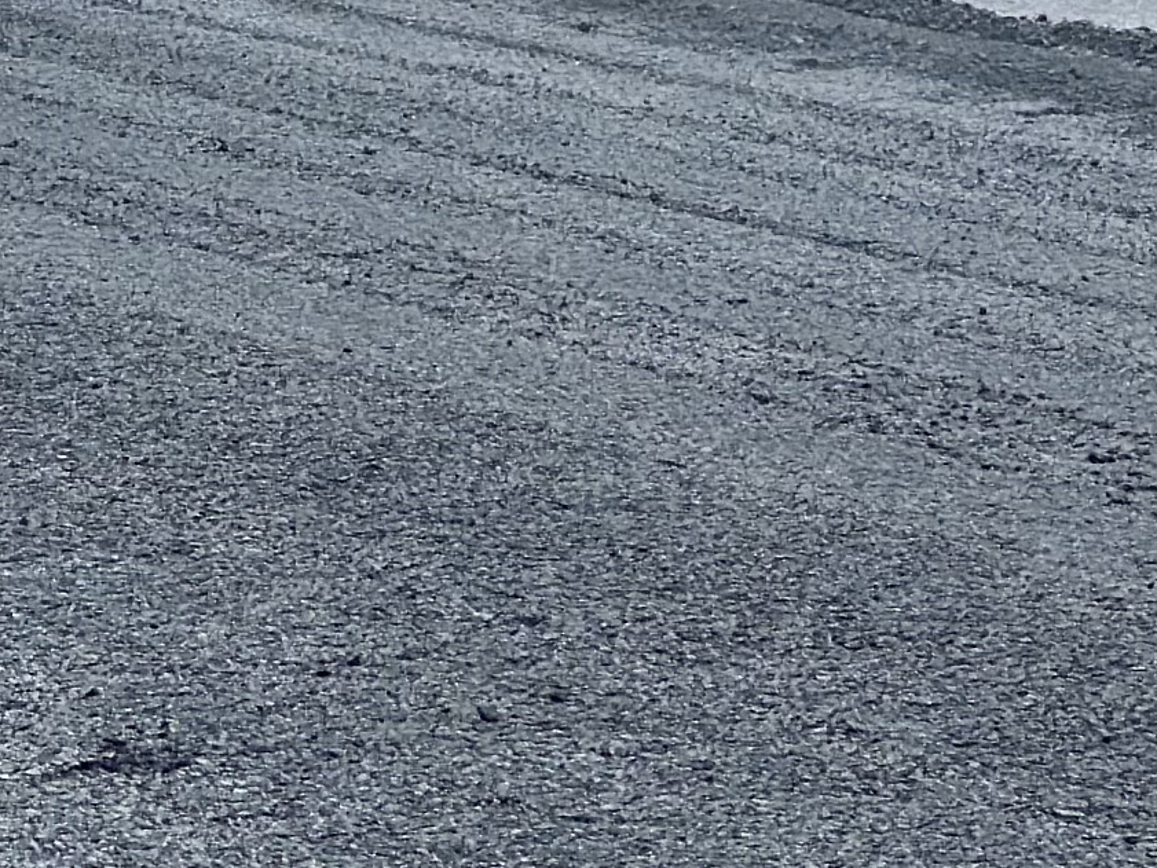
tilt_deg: -0.7
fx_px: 7689
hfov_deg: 8.5
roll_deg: -0.2
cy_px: -975
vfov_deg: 6.3
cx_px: -277
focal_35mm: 230
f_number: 1.78
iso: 80
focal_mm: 6.86
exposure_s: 1/2890
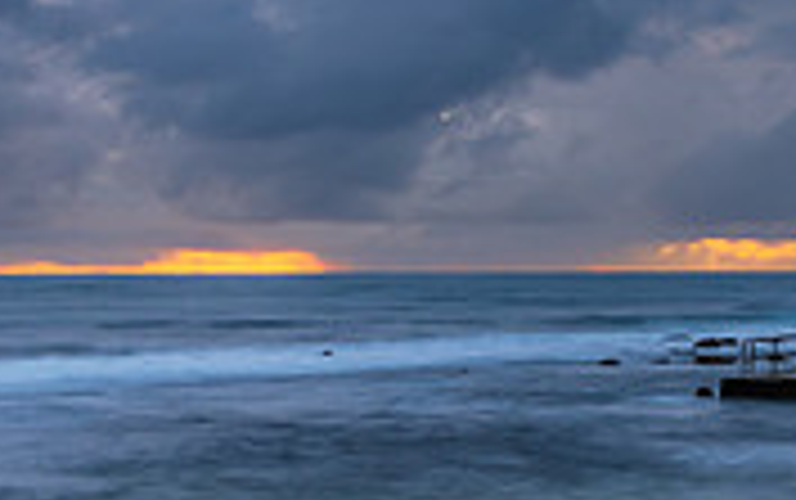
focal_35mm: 101
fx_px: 2193
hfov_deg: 20.6
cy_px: 182
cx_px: 369
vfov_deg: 13.0
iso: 200
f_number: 5.6
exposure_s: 3
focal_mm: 30
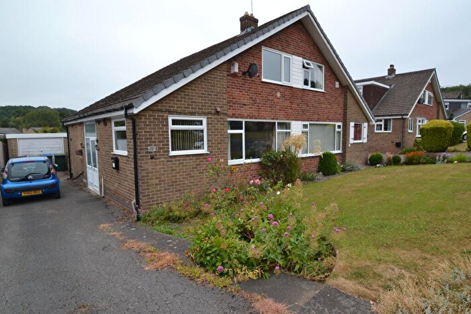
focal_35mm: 18
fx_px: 236
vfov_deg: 67.4
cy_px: 157
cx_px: 236
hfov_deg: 90.0
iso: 100
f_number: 5.6
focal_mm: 12
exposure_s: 1/125
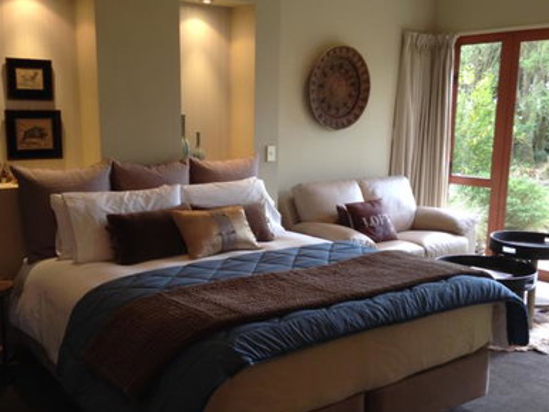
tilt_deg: -11.8
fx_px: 651
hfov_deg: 45.7
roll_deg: +0.1
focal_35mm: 41
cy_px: 233
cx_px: 257
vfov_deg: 35.1
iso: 50
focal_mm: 4.12
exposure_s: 1/24
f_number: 2.4
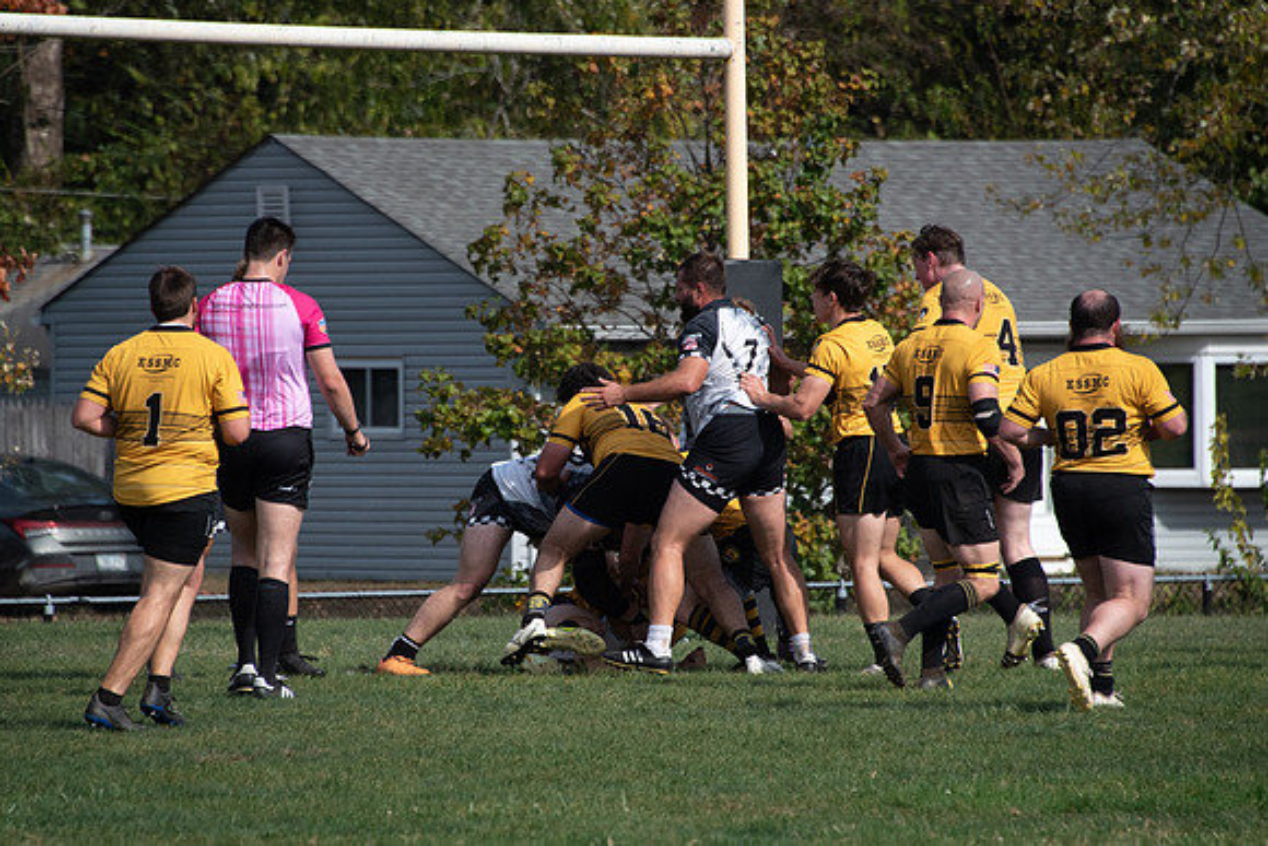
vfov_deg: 3.5
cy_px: 464
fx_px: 13919
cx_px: 571
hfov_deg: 5.2
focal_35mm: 395
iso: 400
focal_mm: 300
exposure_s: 1/3200
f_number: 7.1
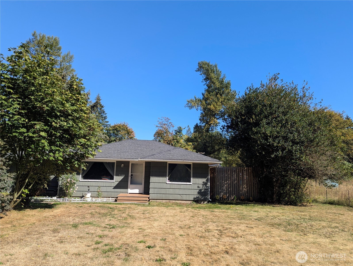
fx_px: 245
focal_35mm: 24
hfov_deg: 71.5
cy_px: 133
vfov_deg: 56.9
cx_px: 176
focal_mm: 6.81
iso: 43
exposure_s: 1/1121
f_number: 1.85
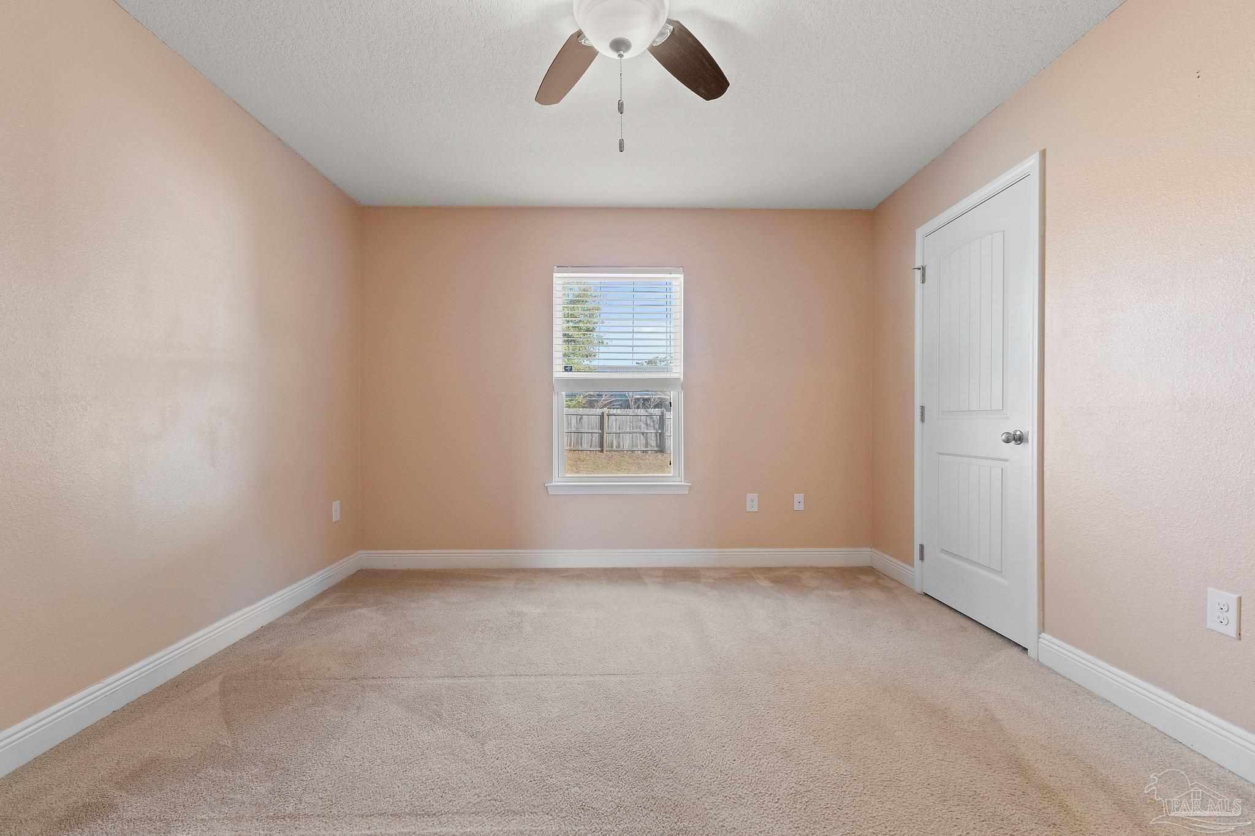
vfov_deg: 77.3
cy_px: 418
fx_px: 523
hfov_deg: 100.4
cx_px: 628
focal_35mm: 15
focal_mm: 10
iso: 400
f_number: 8
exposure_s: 1/1.25
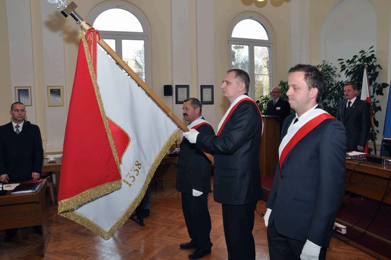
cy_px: 130
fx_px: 293
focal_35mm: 27
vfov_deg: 47.8
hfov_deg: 67.4
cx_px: 196
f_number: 13
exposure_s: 1/60
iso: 800
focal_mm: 18
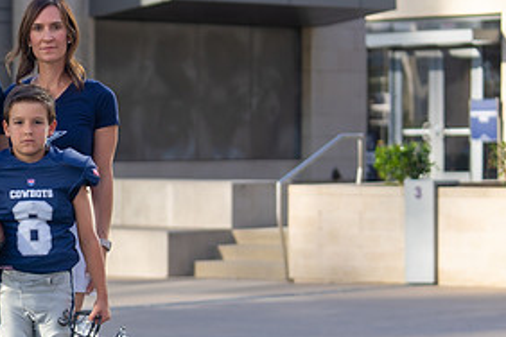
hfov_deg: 13.3
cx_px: -4
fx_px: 2136
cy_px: 241
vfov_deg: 9.0
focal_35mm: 152
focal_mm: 70
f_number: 2.8
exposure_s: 1/500
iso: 100
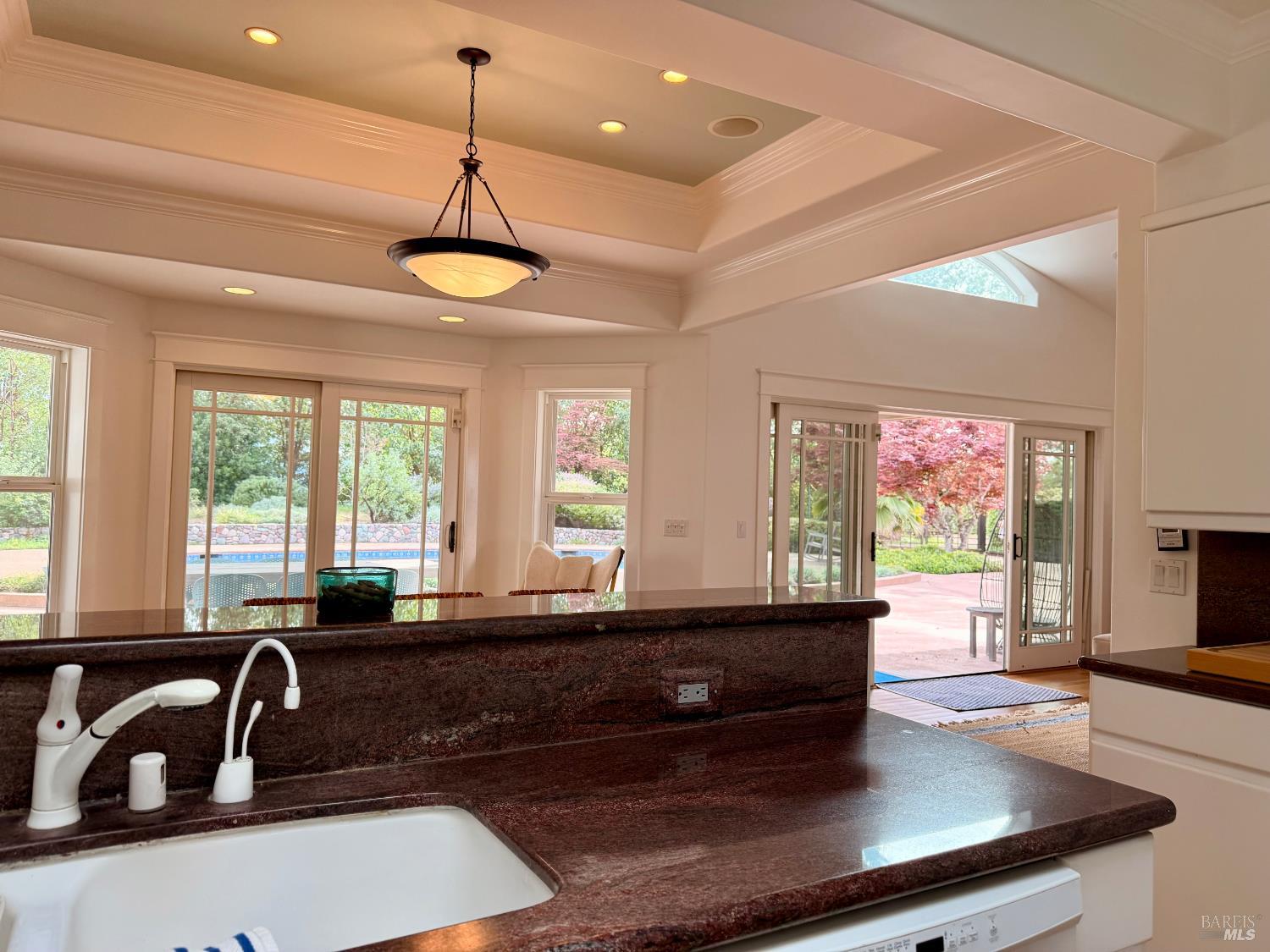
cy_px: 476
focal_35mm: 24
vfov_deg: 56.8
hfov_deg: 71.6
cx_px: 635
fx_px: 881
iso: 100
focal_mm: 6.76
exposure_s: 1/235
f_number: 1.78
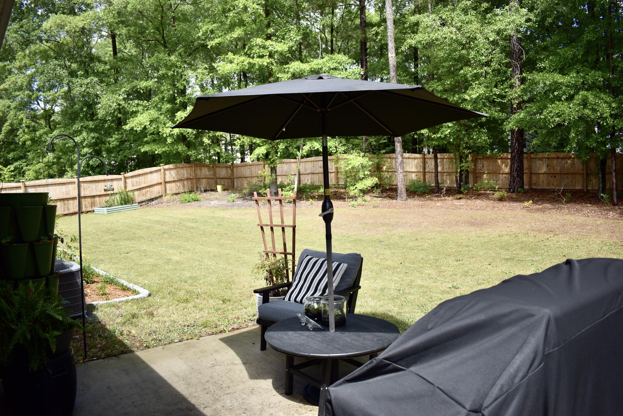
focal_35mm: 27
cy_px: 208
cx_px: 312
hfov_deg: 67.4
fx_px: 467
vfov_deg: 47.9
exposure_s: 1/800
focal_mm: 18
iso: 100
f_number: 3.5
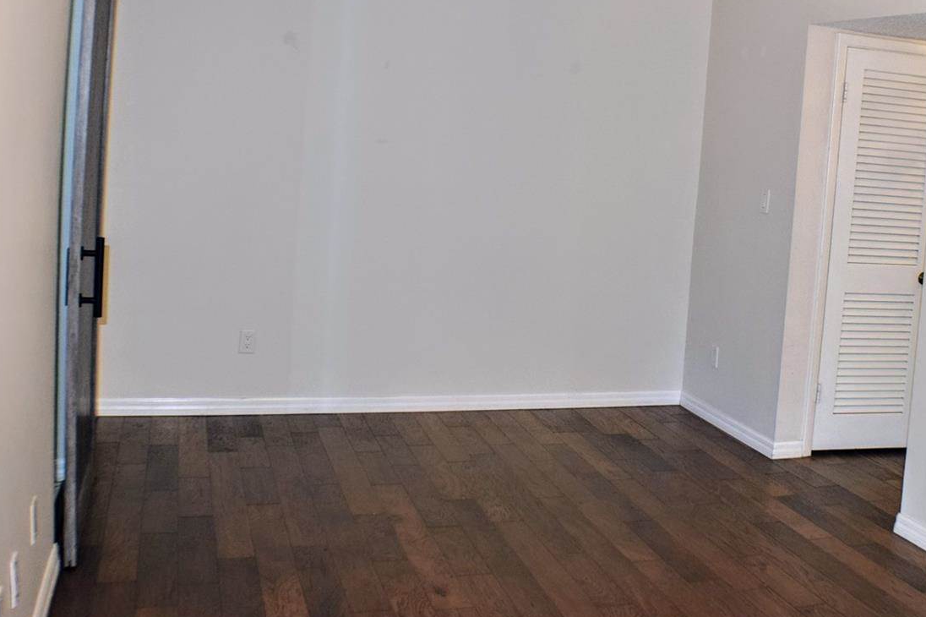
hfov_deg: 35.9
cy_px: 186
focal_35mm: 55
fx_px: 1407
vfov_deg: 24.5
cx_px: 651
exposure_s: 1/125
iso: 800
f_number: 5.6
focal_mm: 25
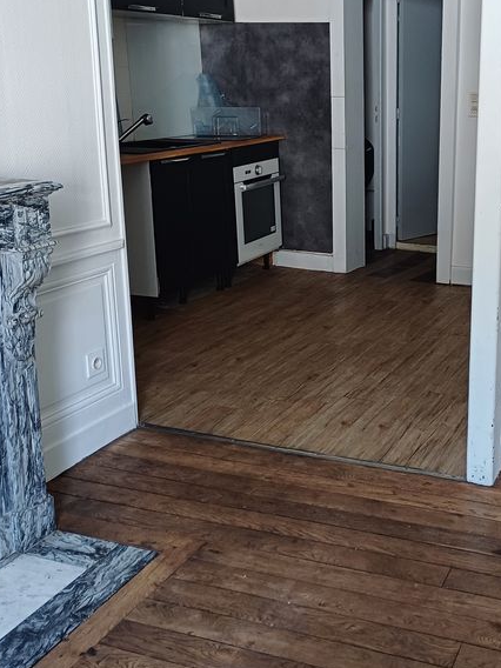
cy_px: 292
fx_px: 849
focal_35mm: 44
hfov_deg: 32.1
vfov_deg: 42.9
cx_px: 390
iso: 320
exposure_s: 1/33
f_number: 1.8
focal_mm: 4.65
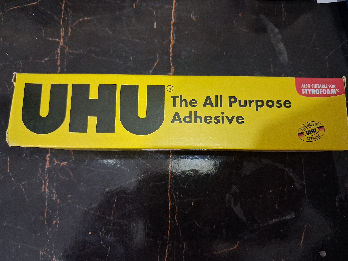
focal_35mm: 27
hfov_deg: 65.3
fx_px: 271
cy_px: 130
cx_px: 174
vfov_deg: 51.4
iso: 640
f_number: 1.8
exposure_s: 1/50
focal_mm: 4
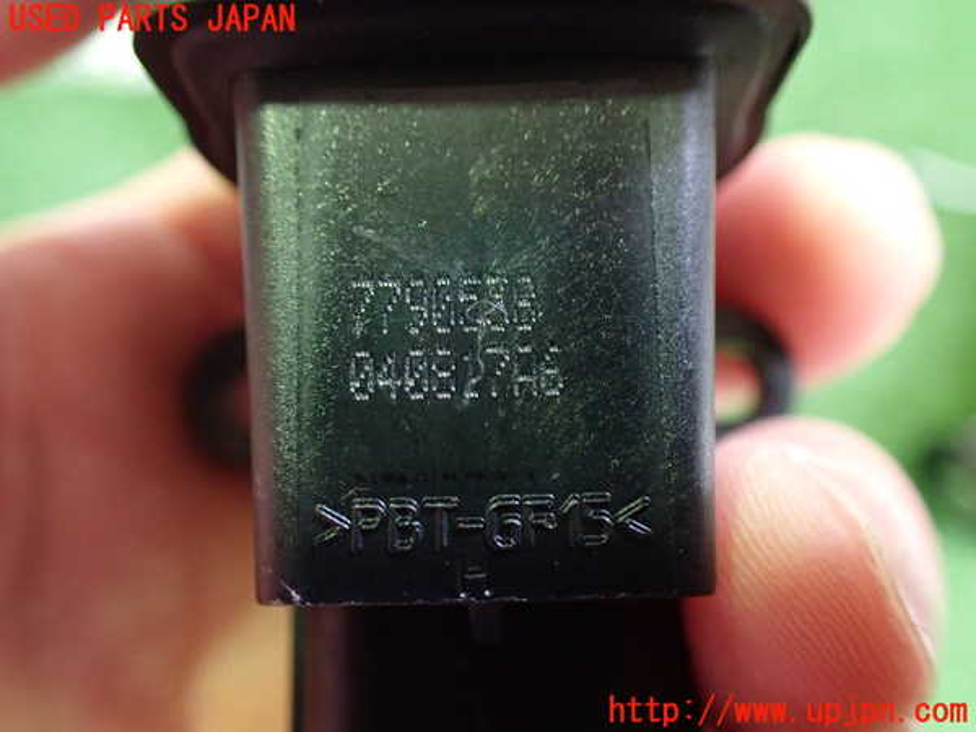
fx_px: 846
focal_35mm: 30
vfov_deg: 46.8
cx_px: 488
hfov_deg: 60.0
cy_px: 366
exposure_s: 1/30
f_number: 2.3
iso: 1000
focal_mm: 5.4
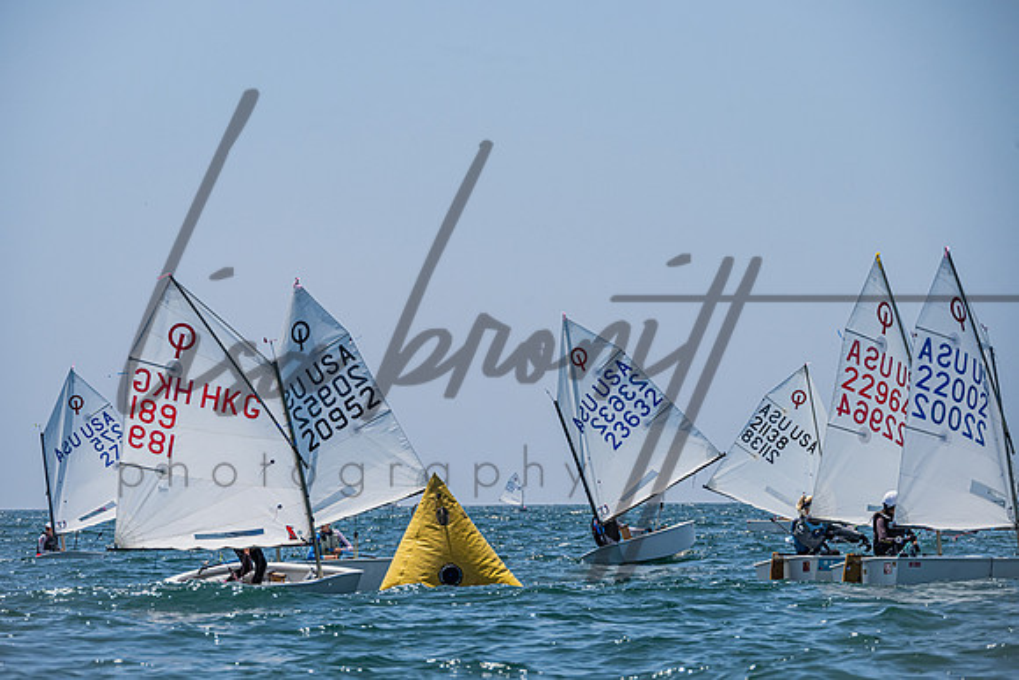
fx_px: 5086
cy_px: 321
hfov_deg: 11.4
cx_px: 481
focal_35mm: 180
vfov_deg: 7.6
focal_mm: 170
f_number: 7.6
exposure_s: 1/4000
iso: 500
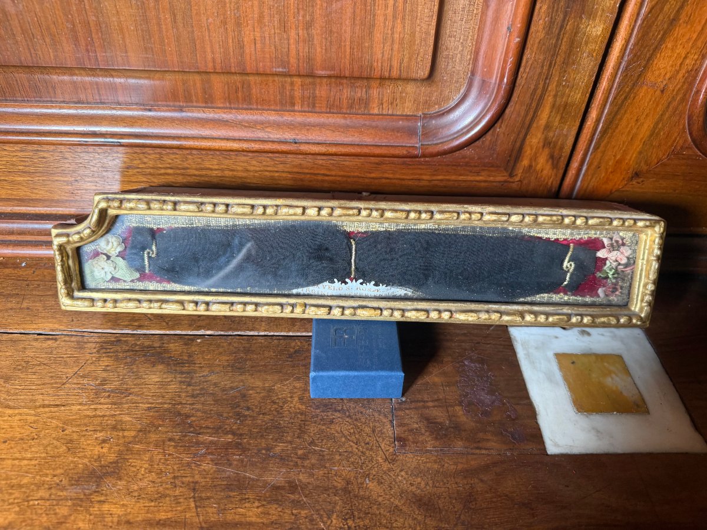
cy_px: 265
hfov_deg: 71.6
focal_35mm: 24
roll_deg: -3.2
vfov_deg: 56.8
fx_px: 490
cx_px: 354
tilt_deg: -41.1
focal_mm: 6.76
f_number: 1.78
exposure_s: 1/66
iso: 200
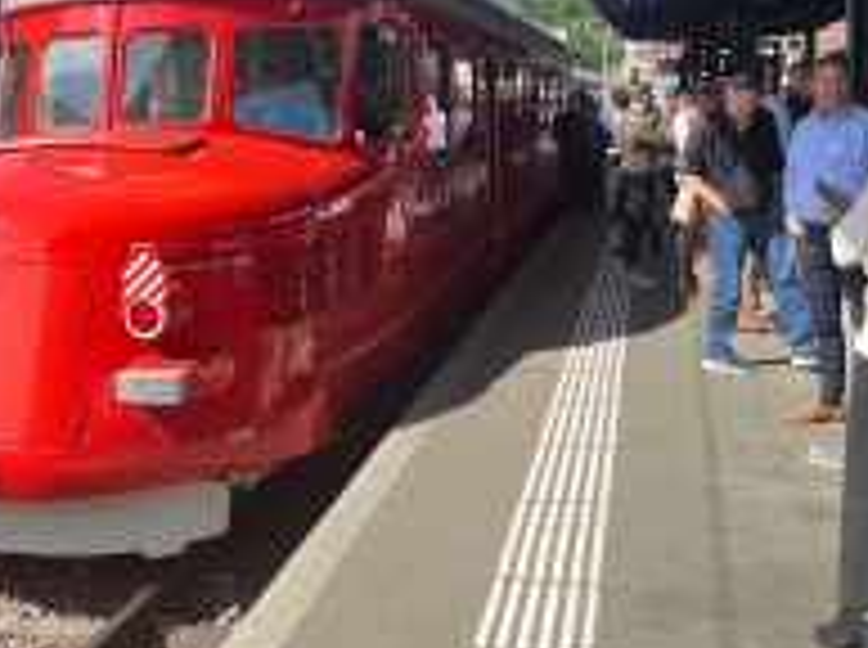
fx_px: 1352
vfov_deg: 26.7
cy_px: 194
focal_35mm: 54
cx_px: 54
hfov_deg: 33.3
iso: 50
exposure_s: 1/1992
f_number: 1.6
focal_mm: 5.1
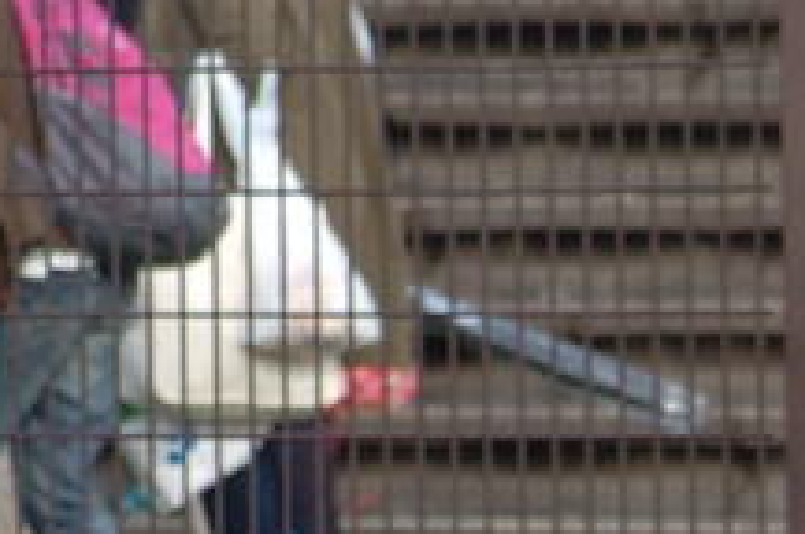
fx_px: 17282
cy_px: 1074
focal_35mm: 774
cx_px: 1625
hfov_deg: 2.7
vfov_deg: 1.8
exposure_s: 1/500
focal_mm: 112
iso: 400
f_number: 5.6
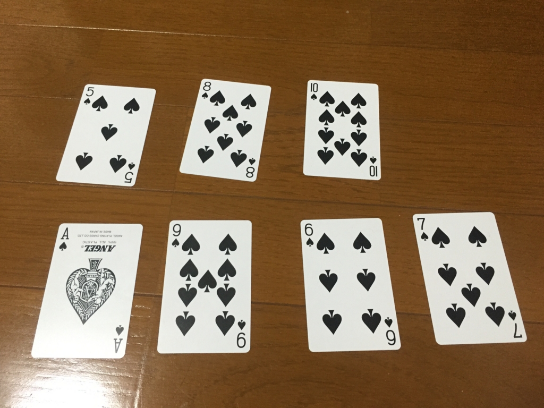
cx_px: 272
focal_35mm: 29
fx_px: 456
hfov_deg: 61.7
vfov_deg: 48.2
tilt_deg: -63.8
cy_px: 204
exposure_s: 1/24
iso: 250
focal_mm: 4.15
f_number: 2.2
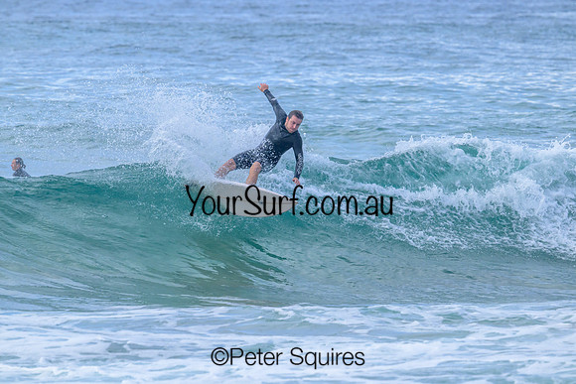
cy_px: 192
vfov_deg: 2.9
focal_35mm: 481
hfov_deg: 4.3
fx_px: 7702
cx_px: 288
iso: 1100
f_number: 10
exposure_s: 1/2000
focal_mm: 470
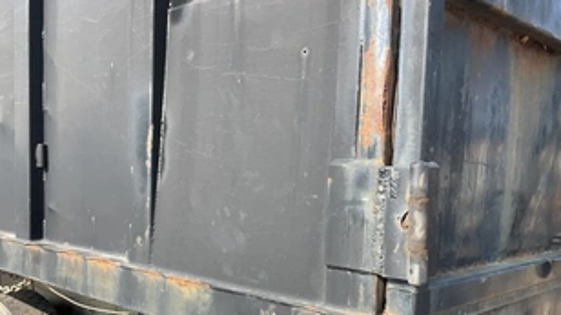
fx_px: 610
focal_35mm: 41
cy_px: 213
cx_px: 217
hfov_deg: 49.0
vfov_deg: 28.8
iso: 25
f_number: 1.8
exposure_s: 1/620
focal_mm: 3
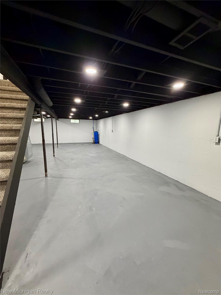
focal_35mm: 14
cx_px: 110
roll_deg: -0.8
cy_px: 148
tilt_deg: -8.9
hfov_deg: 85.7
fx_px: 119
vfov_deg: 102.1
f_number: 2.2
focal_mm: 2.22
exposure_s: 1/60
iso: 400
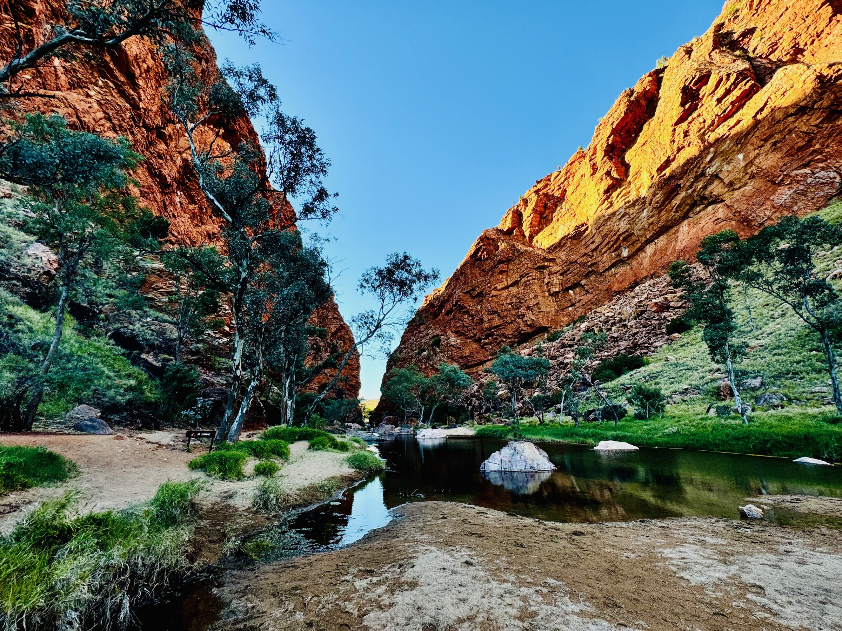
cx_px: 421
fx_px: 341
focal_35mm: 14
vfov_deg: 85.7
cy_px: 316
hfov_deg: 102.1
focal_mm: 2.22
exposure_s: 1/334
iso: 40
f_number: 2.2
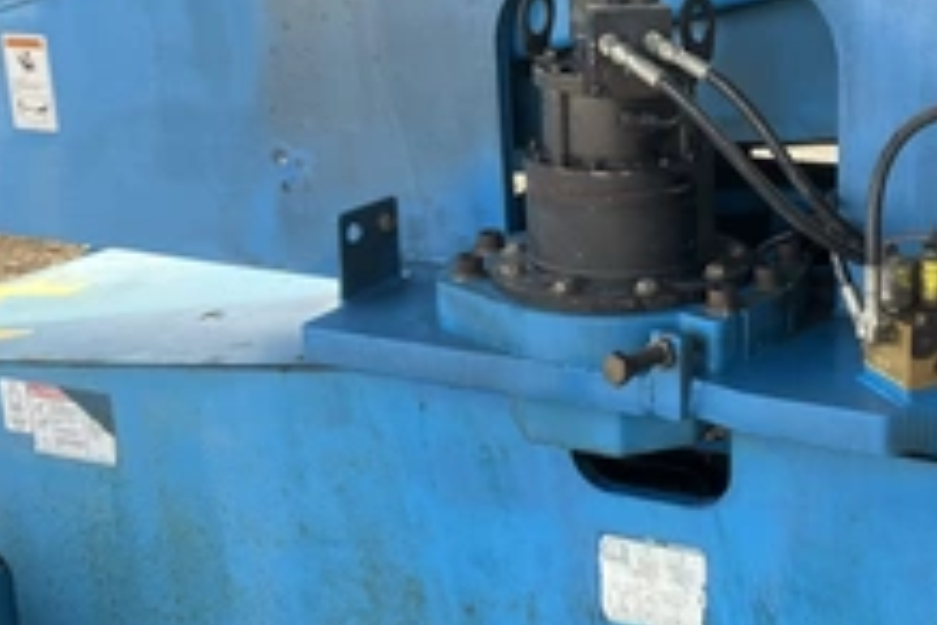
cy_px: 176
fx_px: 1431
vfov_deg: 24.4
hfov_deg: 34.7
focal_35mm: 55
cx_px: 800
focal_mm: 3
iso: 25
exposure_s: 1/122
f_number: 1.8
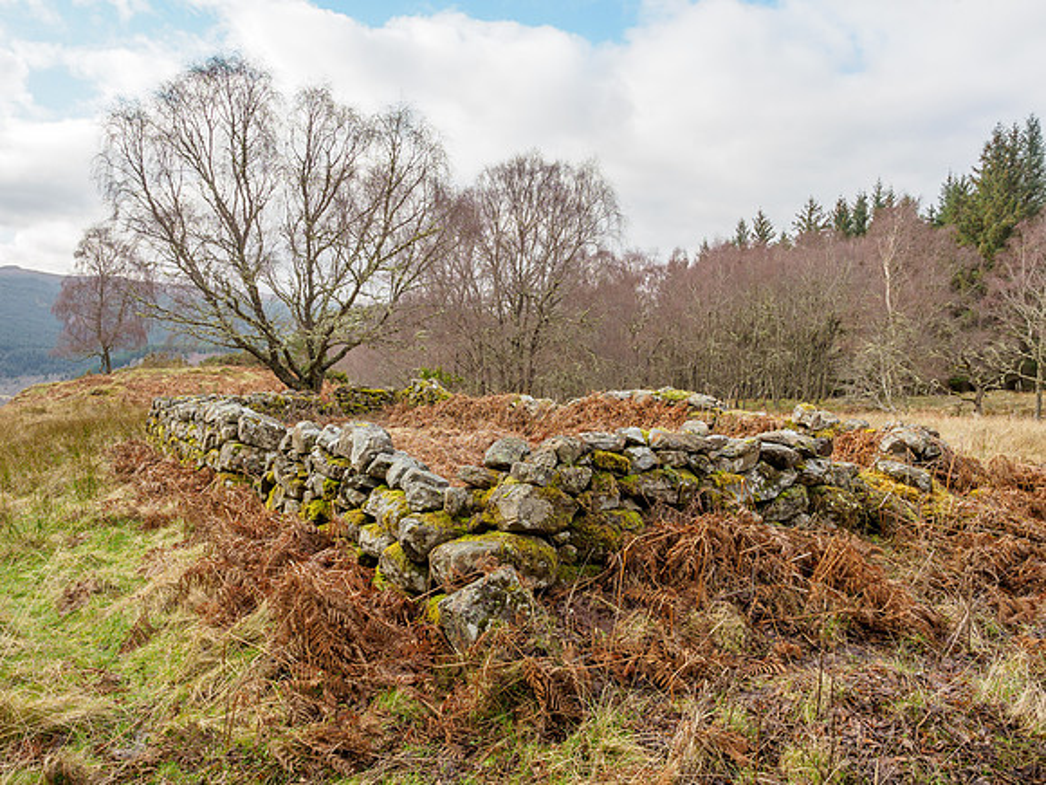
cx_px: 523
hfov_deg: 71.6
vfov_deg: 56.8
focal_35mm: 24
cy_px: 392
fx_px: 725
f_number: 5.6
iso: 200
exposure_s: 1/160
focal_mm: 12
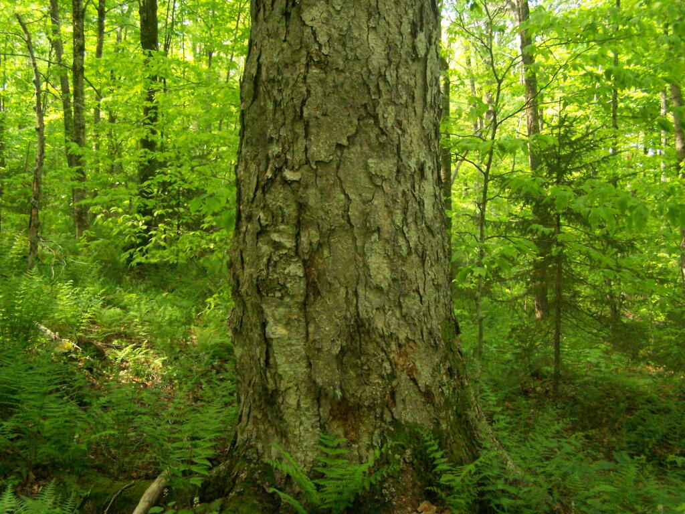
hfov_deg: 49.0
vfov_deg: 37.7
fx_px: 752
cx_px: 342
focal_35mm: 38
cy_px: 257
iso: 400
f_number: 2.8
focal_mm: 6.3
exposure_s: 1/250
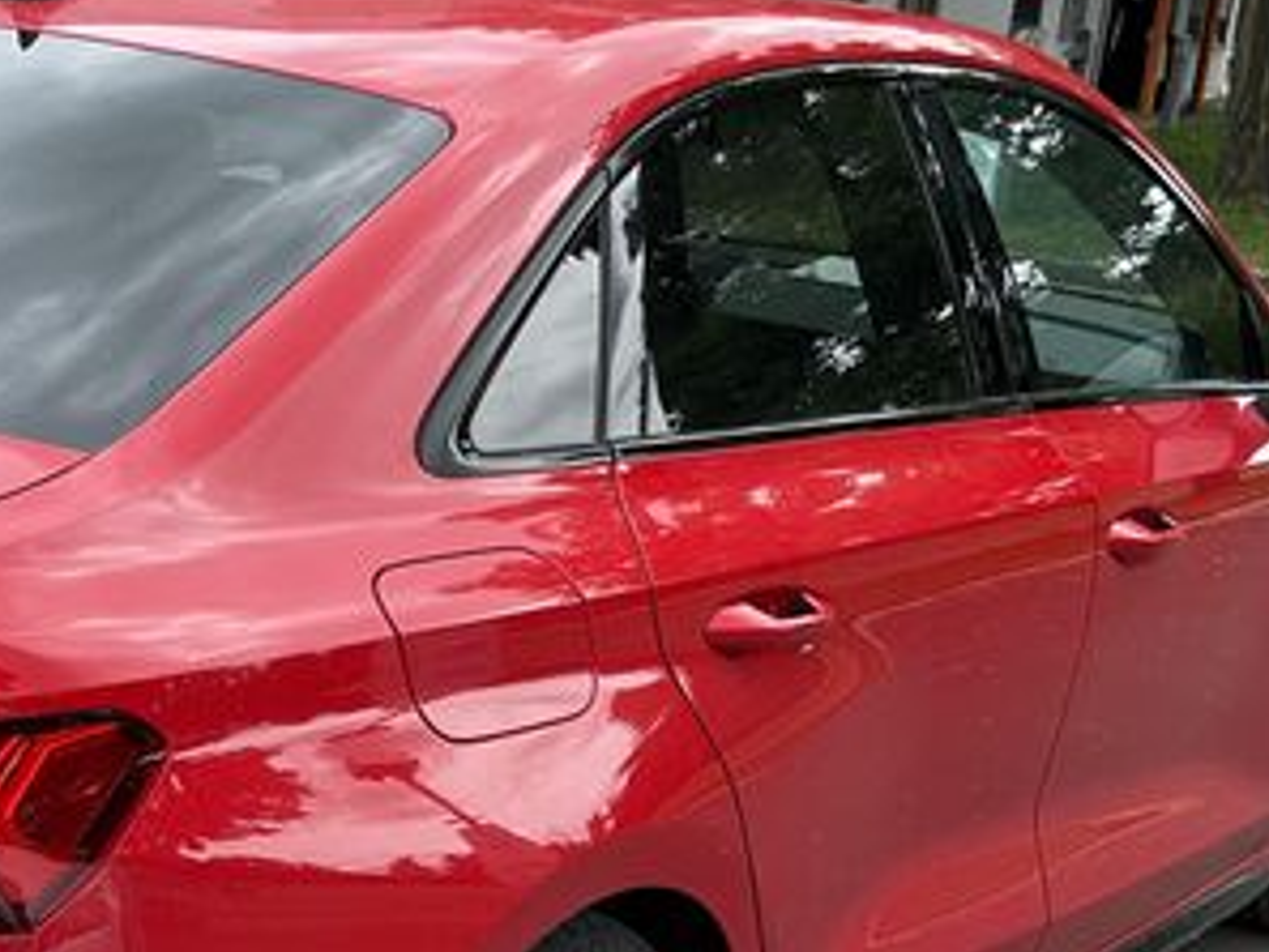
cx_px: 179
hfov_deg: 24.4
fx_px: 2861
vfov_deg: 18.6
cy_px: 871
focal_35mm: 78
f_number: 1.8
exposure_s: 1/406
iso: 25
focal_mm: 3
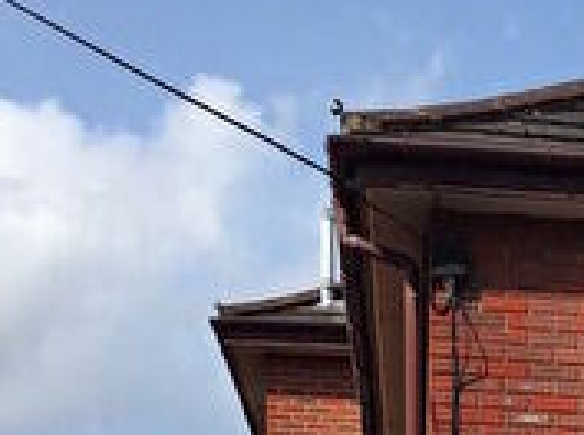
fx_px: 1936
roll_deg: +0.8
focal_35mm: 115
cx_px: 808
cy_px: 779
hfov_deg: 16.1
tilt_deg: +4.4
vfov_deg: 11.9
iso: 32
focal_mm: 4.15
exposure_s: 1/1980
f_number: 2.2
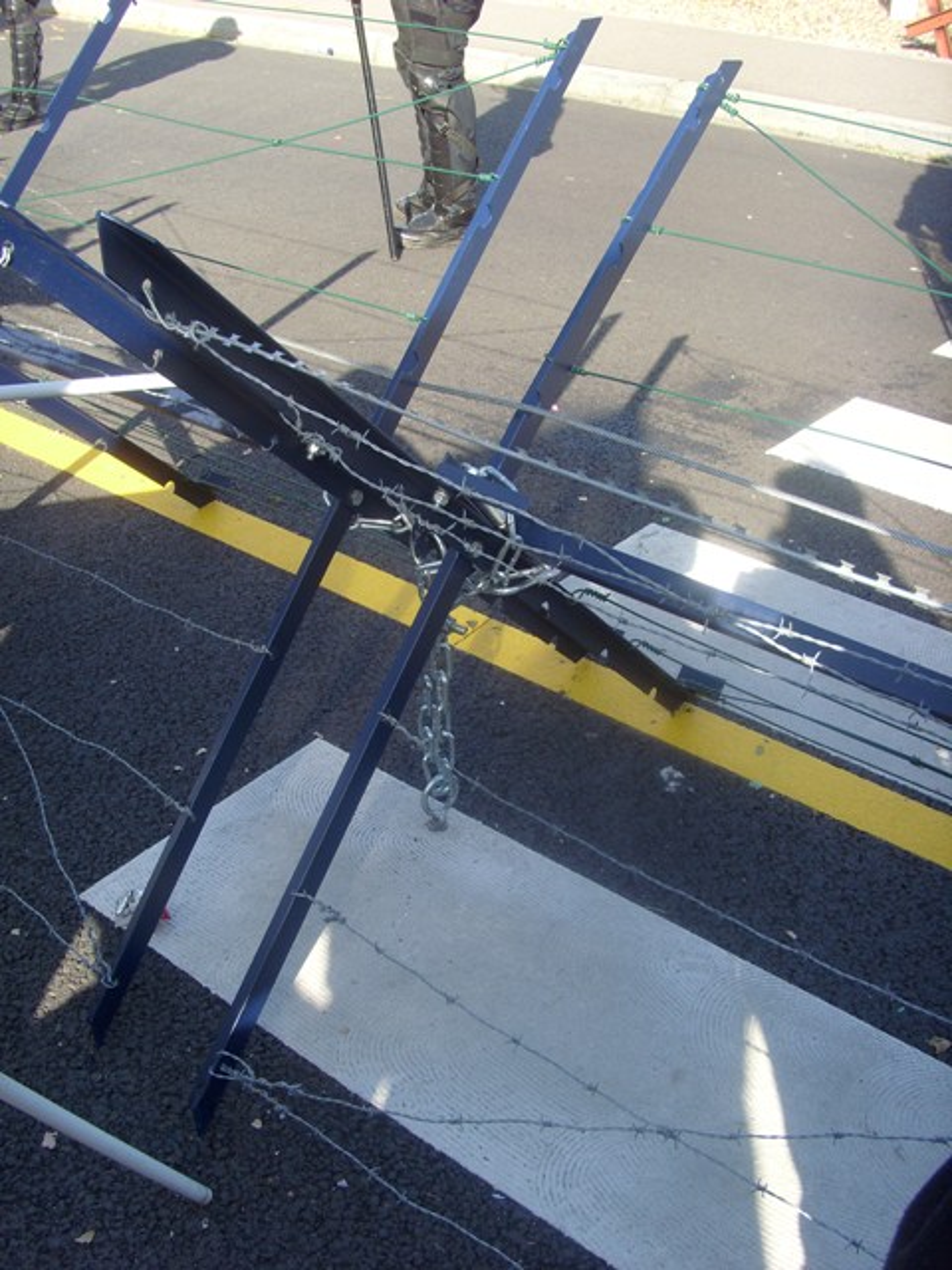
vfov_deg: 51.4
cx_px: 476
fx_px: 1320
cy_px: 635
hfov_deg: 39.7
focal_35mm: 36
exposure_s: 1/250
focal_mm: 6
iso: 80
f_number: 3.5
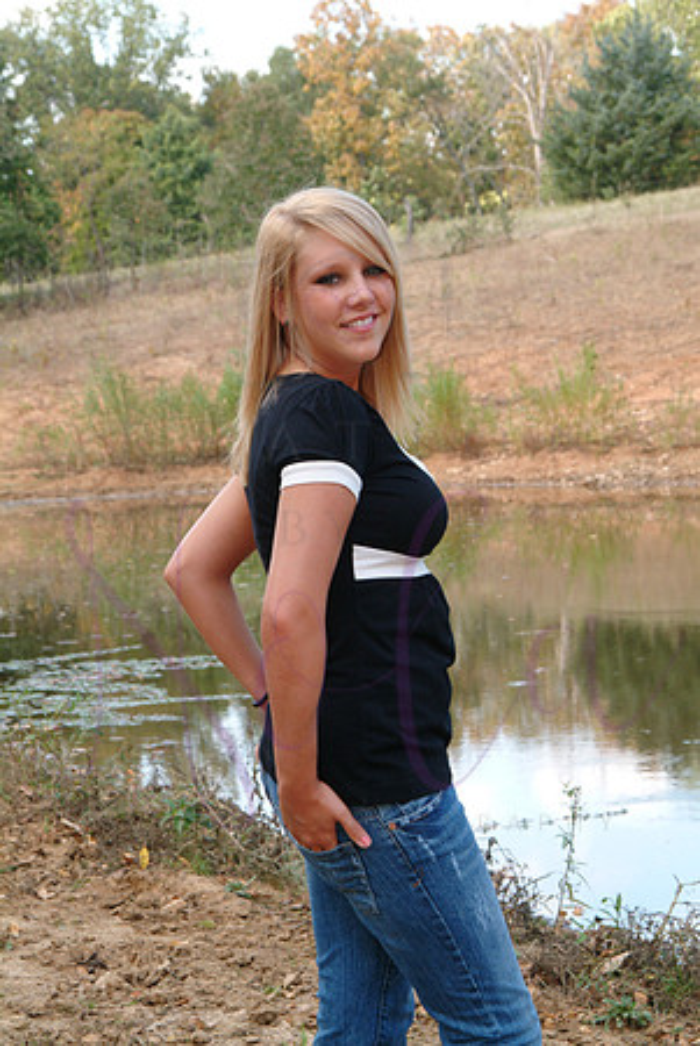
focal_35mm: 86
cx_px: 350
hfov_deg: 16.0
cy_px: 523
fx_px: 2488
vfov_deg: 23.8
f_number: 8
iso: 400
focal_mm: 57
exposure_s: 1/125
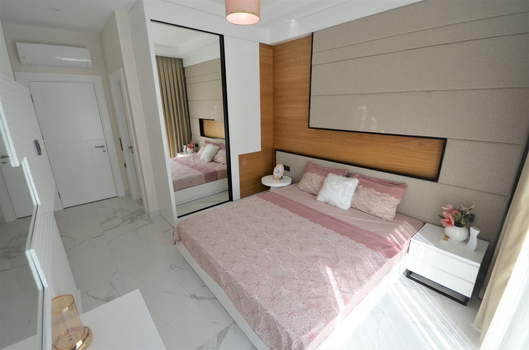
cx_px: 264
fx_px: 220
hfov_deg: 100.5
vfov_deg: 77.1
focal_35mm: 15
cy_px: 175
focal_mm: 10
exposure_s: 1/125
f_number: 5.6
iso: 200
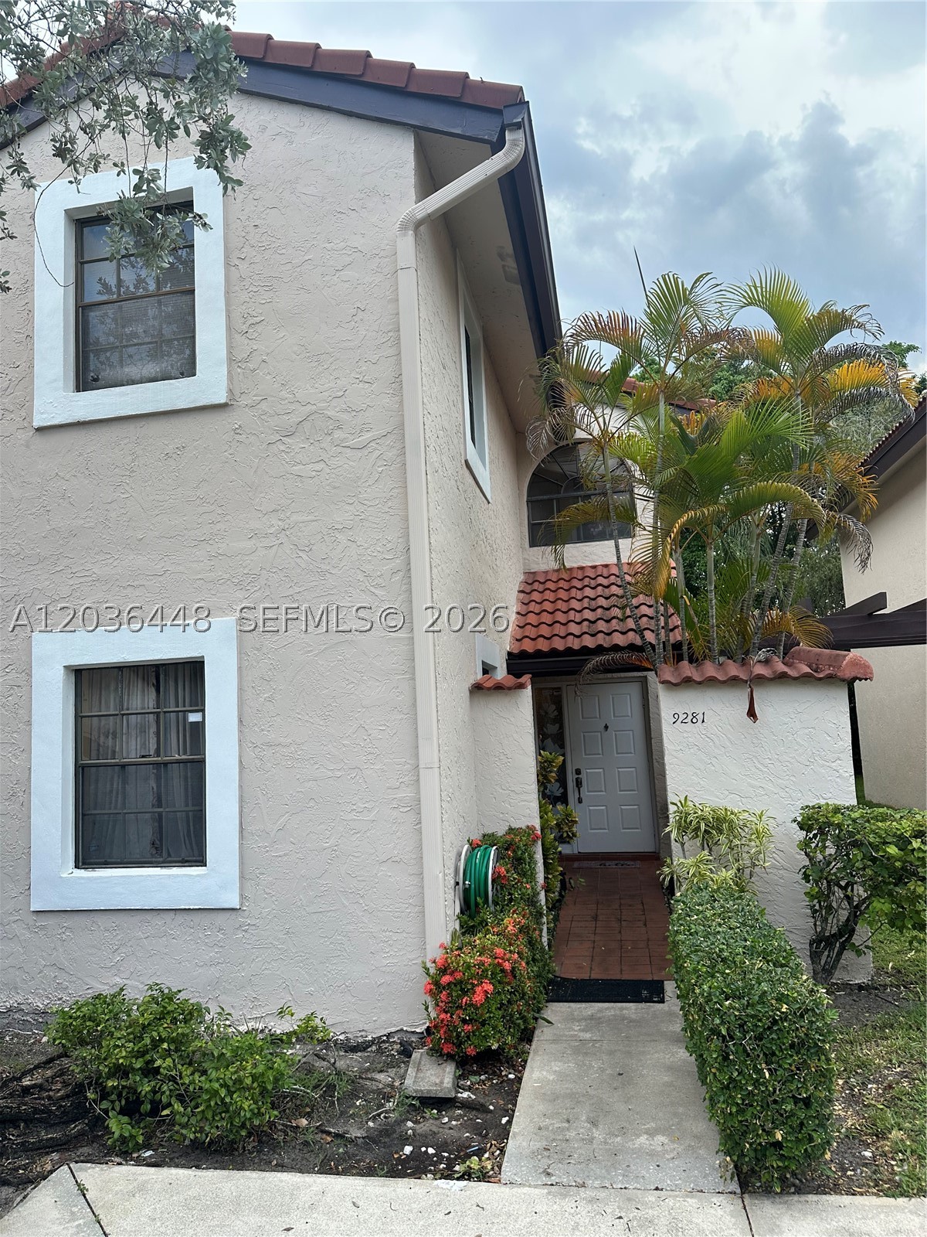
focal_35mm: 24
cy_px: 618
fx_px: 857
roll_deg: +1.9
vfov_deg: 71.6
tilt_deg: +7.7
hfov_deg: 56.8
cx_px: 464
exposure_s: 1/279
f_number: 1.78
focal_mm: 6.86
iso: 80
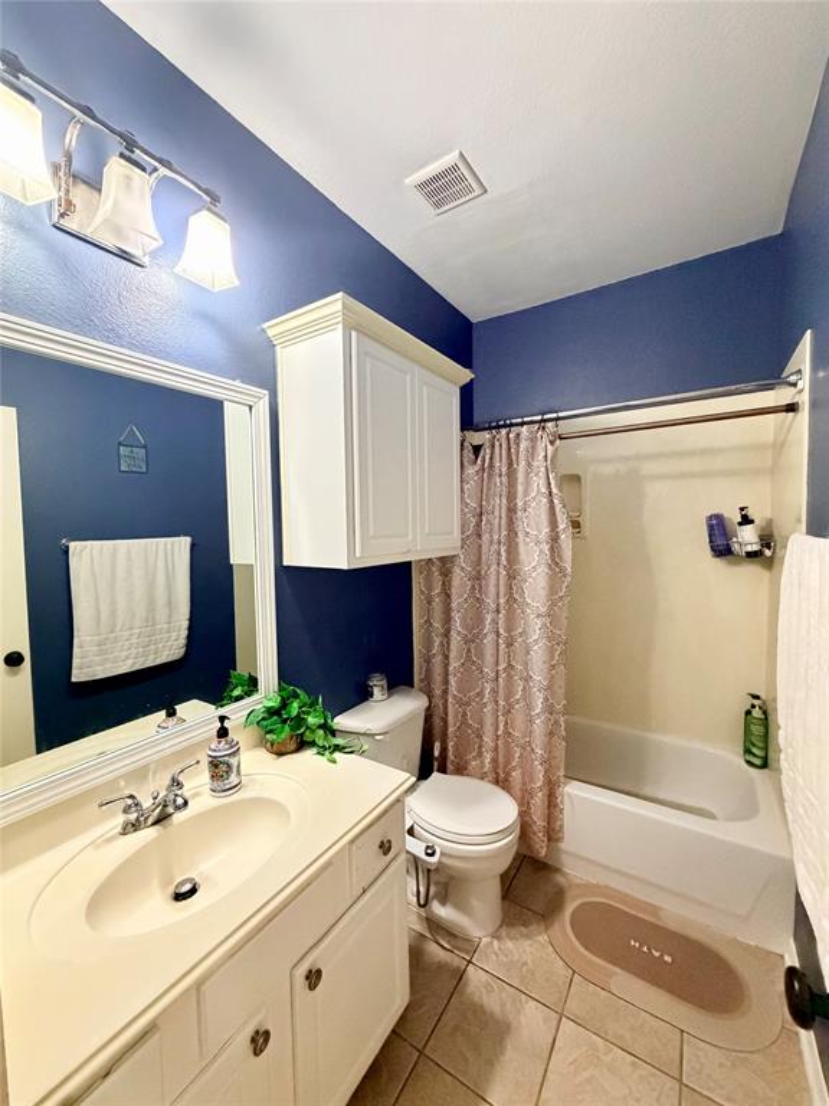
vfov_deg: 102.1
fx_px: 447
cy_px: 553
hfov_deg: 85.7
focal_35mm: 14
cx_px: 414
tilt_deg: -2.5
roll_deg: +1.4
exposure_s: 1/60
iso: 800
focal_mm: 2.22
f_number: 2.2
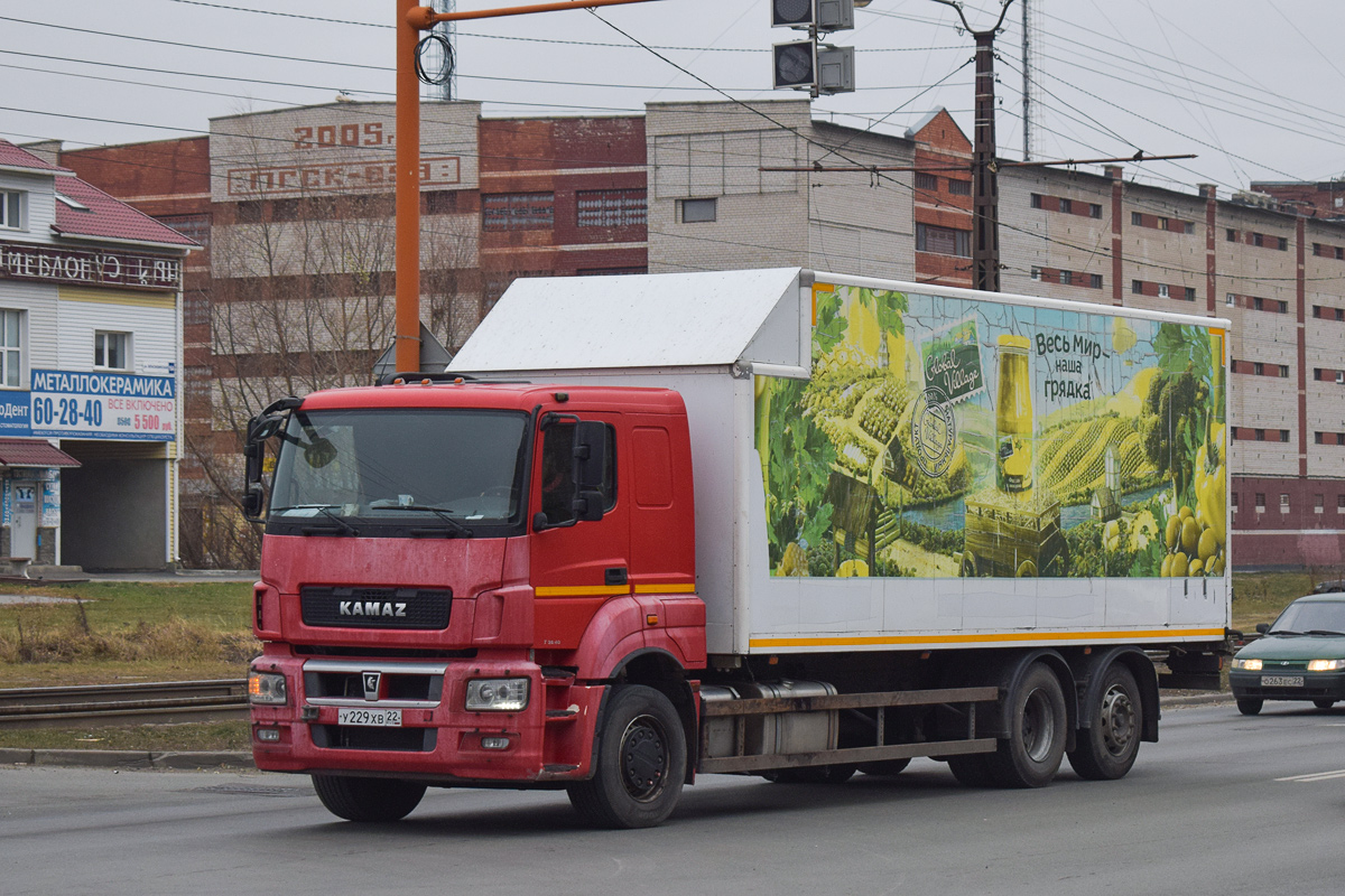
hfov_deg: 24.6
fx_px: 3082
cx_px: 672
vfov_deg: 16.6
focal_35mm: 82
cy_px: 448
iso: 400
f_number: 5.6
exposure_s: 1/800
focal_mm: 55
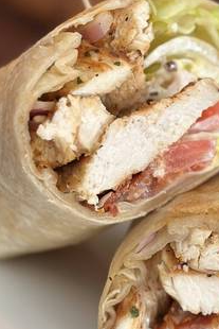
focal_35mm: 118
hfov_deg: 11.6
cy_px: 123
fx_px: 1075
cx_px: 169
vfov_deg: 17.3
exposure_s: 1/60
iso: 250
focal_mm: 6.86
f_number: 1.78
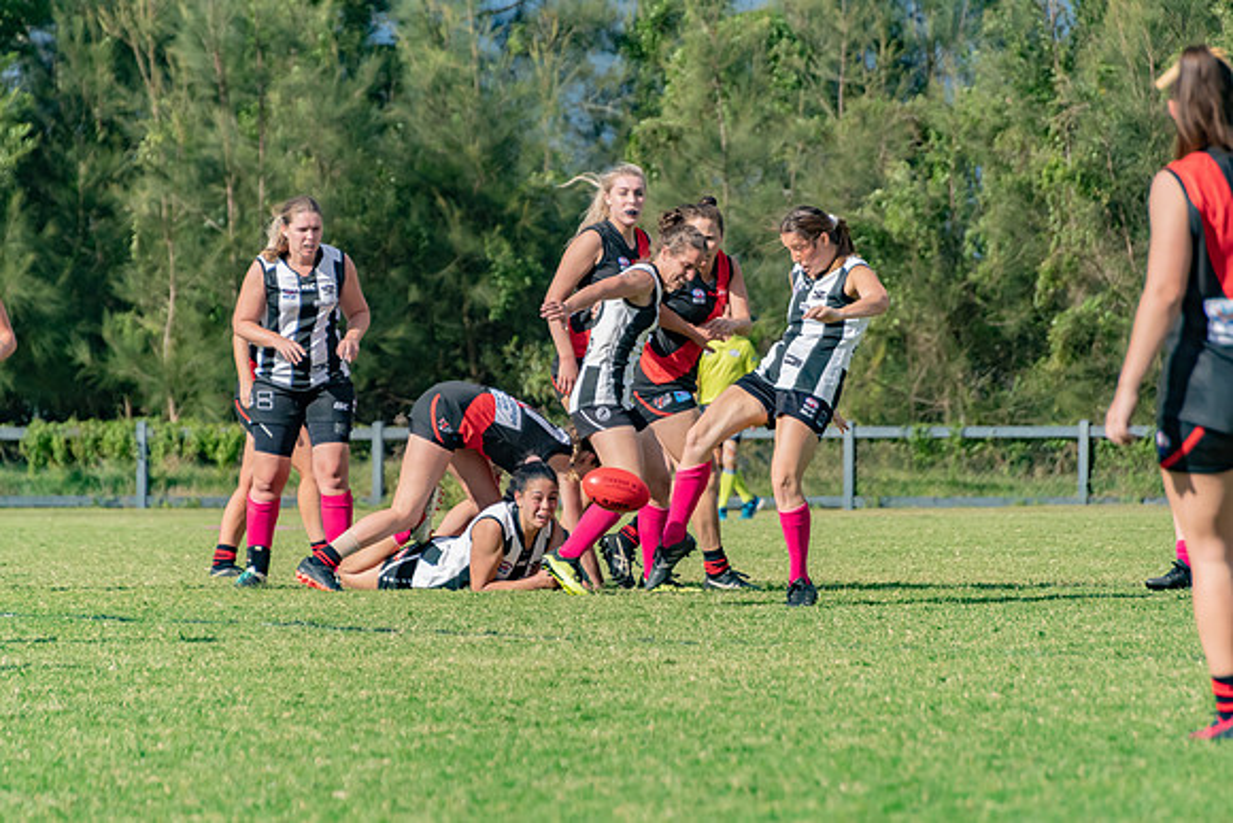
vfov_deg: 3.6
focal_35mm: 378
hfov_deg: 5.5
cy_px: 412
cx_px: 616
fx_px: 12947
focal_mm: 250
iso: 800
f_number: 6.3
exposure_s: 1/4000
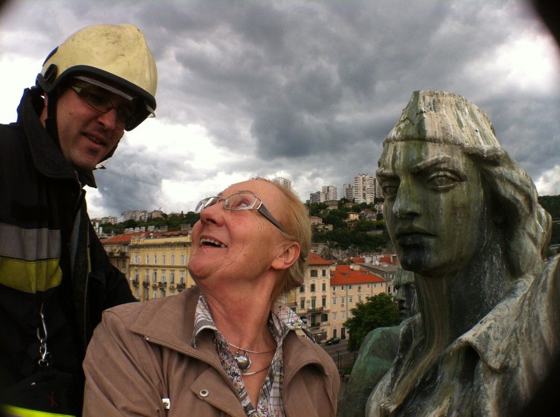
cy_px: 208
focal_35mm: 35
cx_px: 280
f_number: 2.8
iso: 80
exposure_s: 1/718
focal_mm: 3.85
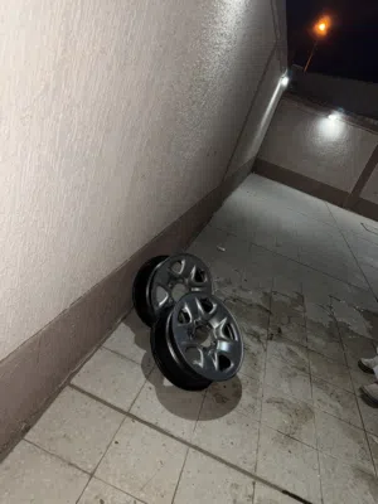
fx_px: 349
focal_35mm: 24
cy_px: 252
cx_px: 189
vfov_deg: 71.6
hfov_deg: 56.8
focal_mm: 6.76
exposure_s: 1/11
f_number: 1.78
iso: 100
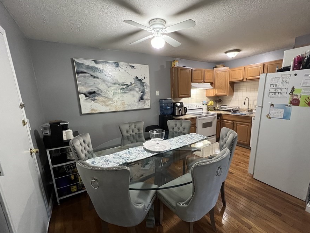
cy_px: 127
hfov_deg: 98.1
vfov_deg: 81.6
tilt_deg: -12.7
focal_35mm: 15
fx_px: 134
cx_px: 164
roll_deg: +2.0
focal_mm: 1.57
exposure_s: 1/60
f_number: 1.8
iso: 640
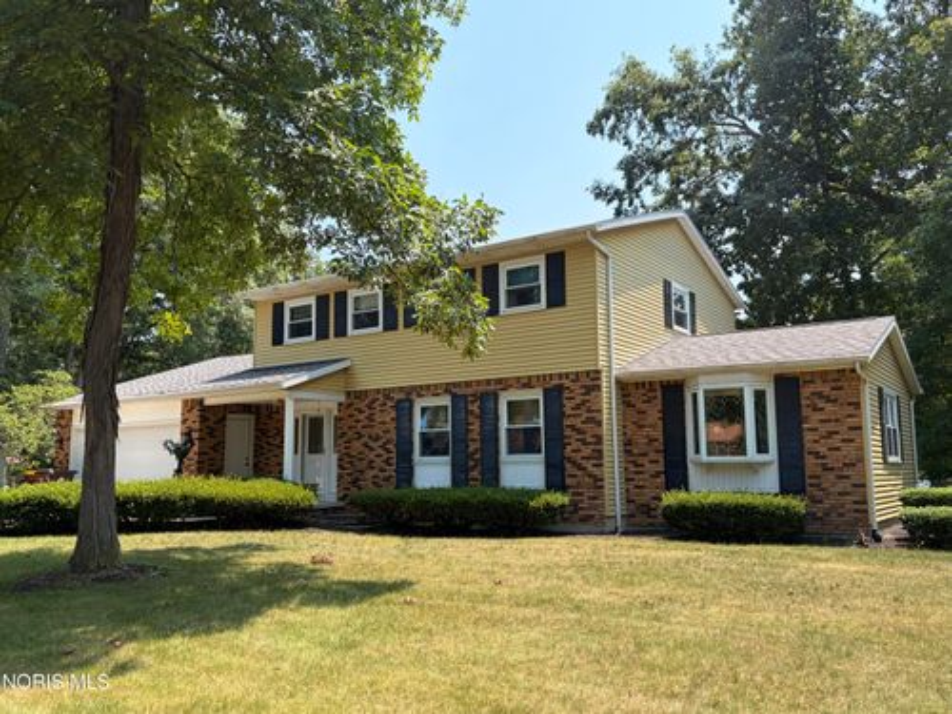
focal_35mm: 26
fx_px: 715
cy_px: 357
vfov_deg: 53.1
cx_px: 476
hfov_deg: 67.3
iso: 64
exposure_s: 1/1667
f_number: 1.6
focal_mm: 5.96
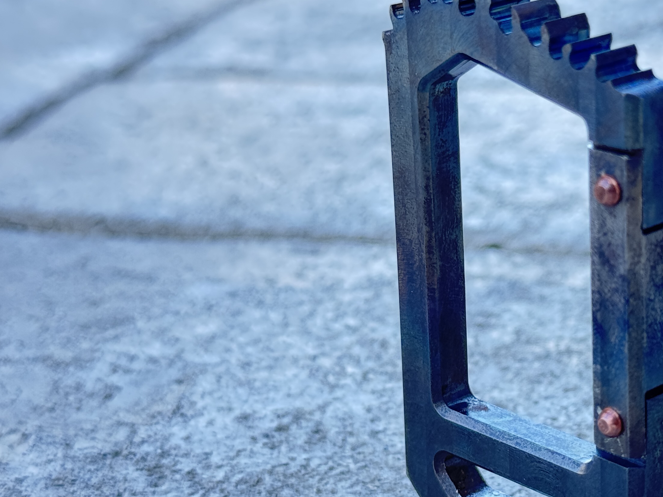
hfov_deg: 23.2
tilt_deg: -19.0
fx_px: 1590
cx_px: 543
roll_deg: +1.1
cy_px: 267
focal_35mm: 83
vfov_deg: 17.8
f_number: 1.78
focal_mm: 6.76
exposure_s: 1/121
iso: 80
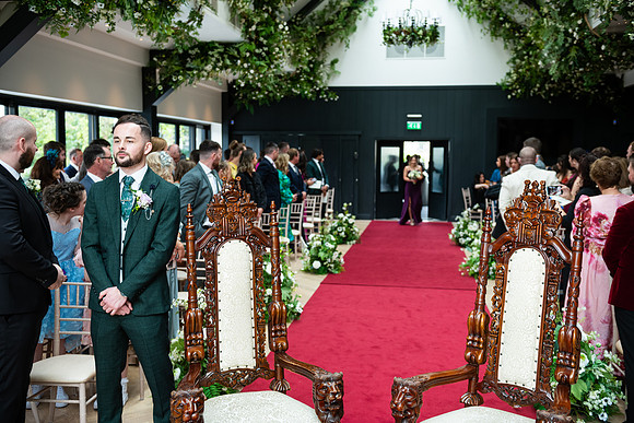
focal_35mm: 38
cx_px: 317
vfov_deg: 35.1
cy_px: 212
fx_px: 669
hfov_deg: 50.7
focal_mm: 38
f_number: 3.5
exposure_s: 1/200
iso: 400
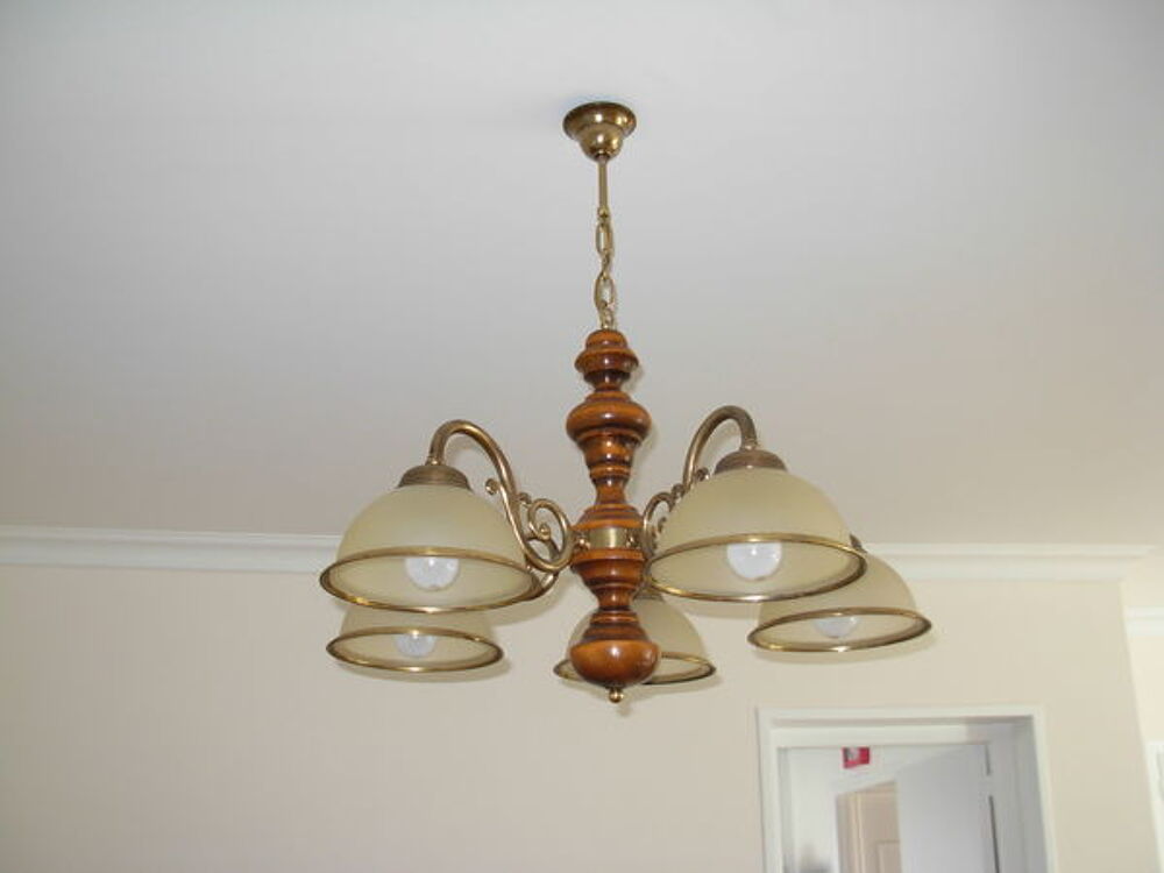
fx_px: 1278
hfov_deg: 49.0
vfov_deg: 37.7
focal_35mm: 38
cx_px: 582
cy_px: 436
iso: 86
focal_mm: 6.3
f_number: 2.9
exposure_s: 1/24.6
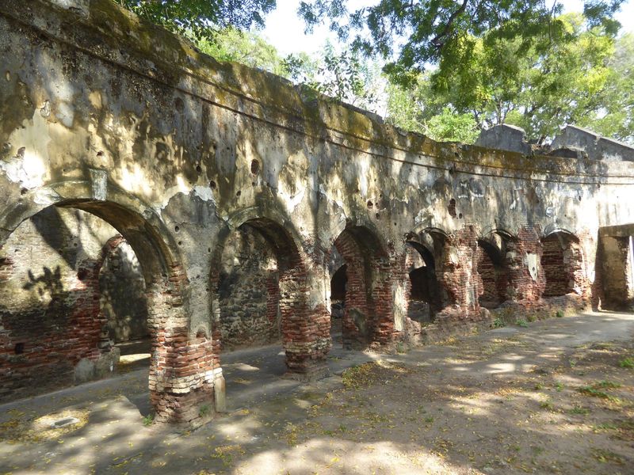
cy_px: 238
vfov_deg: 54.9
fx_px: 458
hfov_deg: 69.4
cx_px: 317
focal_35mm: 25
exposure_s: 1/125
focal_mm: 4.3
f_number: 3.3
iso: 80
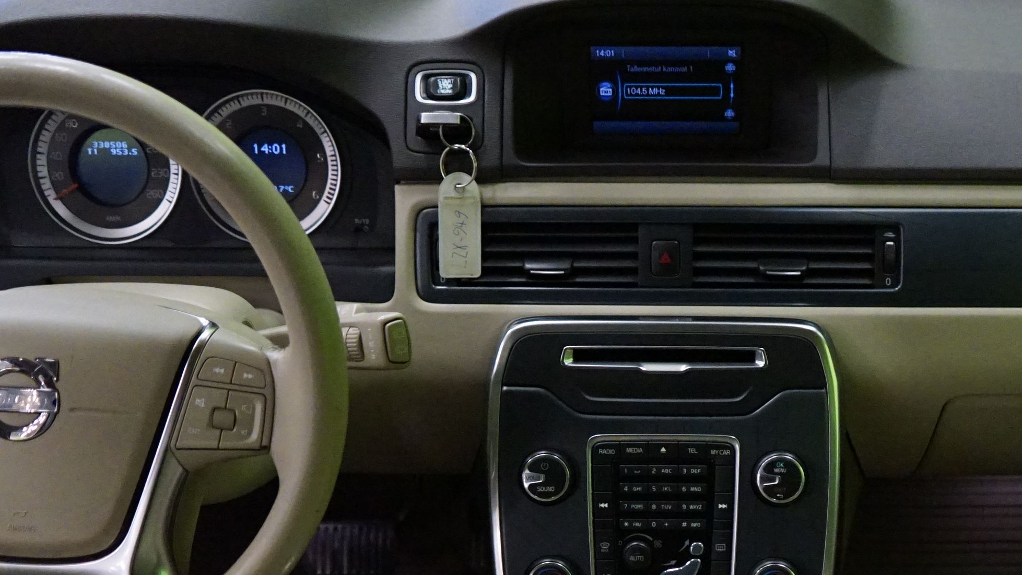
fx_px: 1599
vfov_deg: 19.8
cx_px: 662
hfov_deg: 35.2
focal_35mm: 59
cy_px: 562
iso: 6400
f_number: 3.5
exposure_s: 1/100
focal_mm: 28
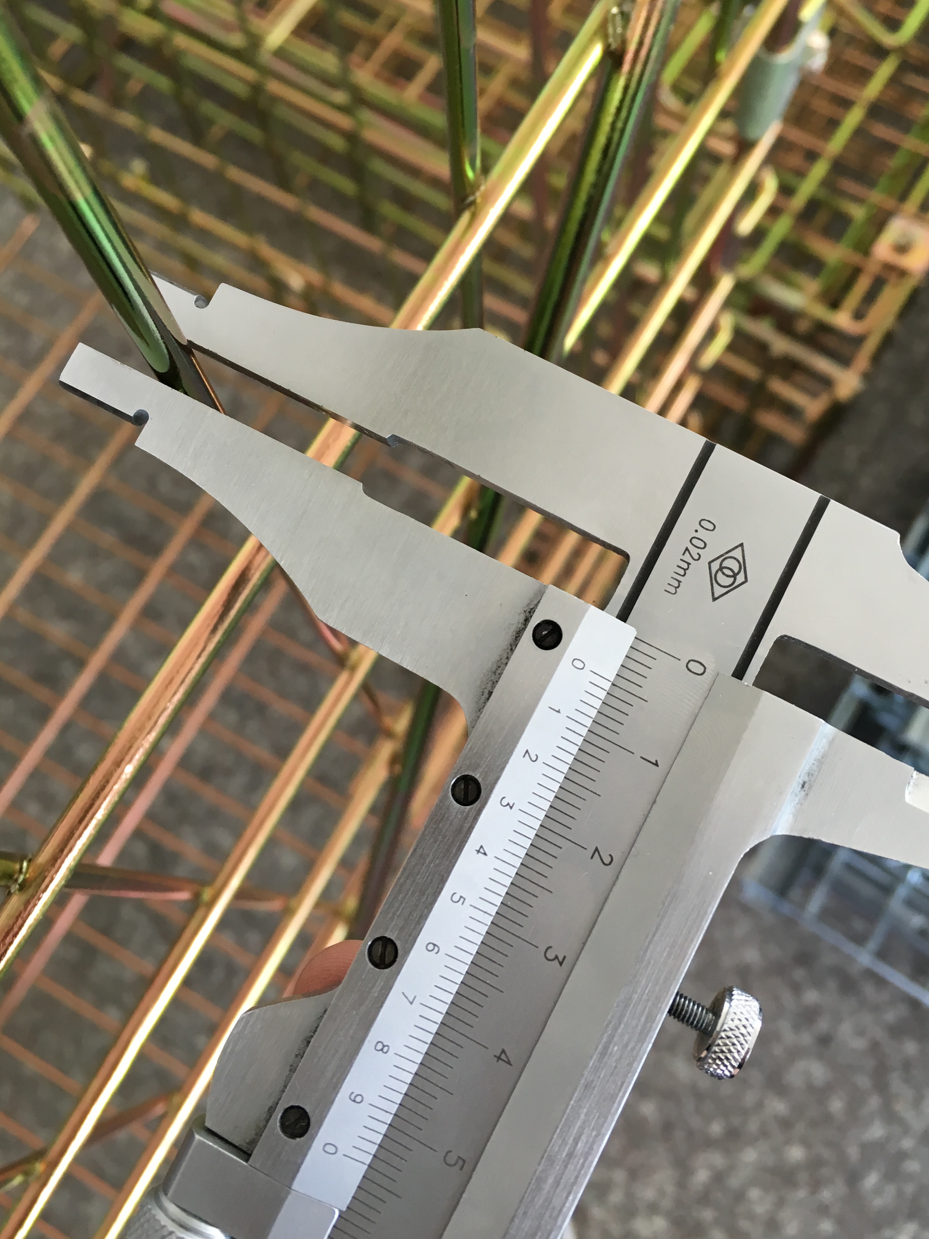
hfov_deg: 42.9
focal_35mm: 33
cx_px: 525
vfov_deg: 55.2
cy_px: 553
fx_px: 1181
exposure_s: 1/33
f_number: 2.2
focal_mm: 4.15
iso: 32
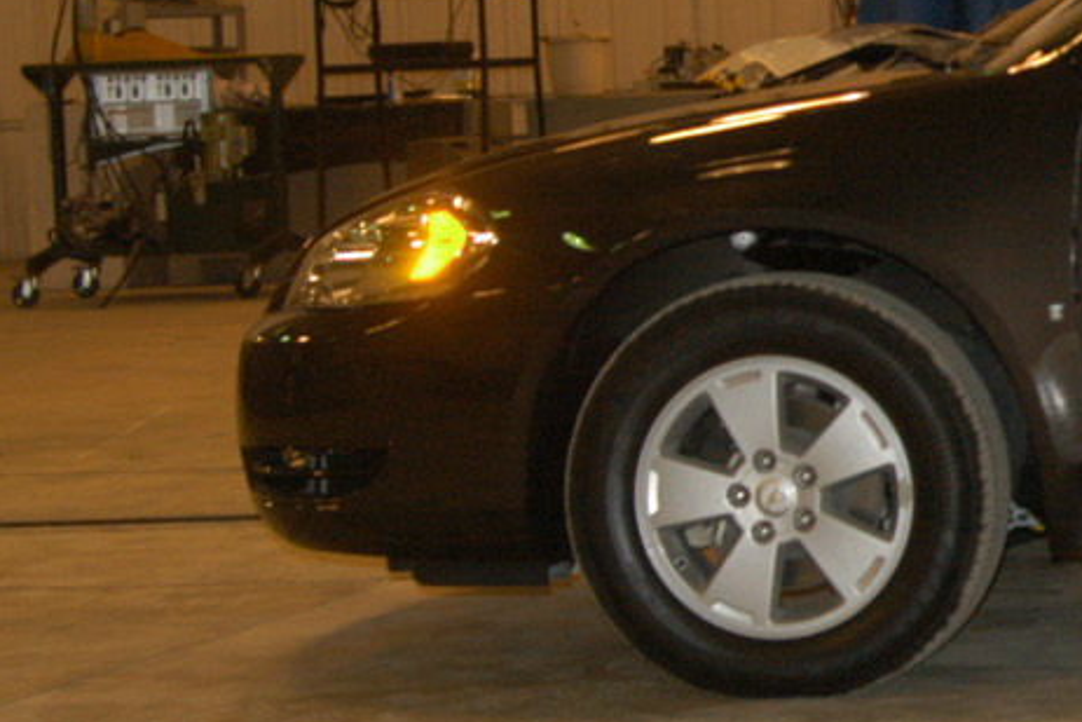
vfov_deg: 11.7
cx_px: 1719
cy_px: 183
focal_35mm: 117
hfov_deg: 15.8
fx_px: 3516
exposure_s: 1/60
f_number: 4.5
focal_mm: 24
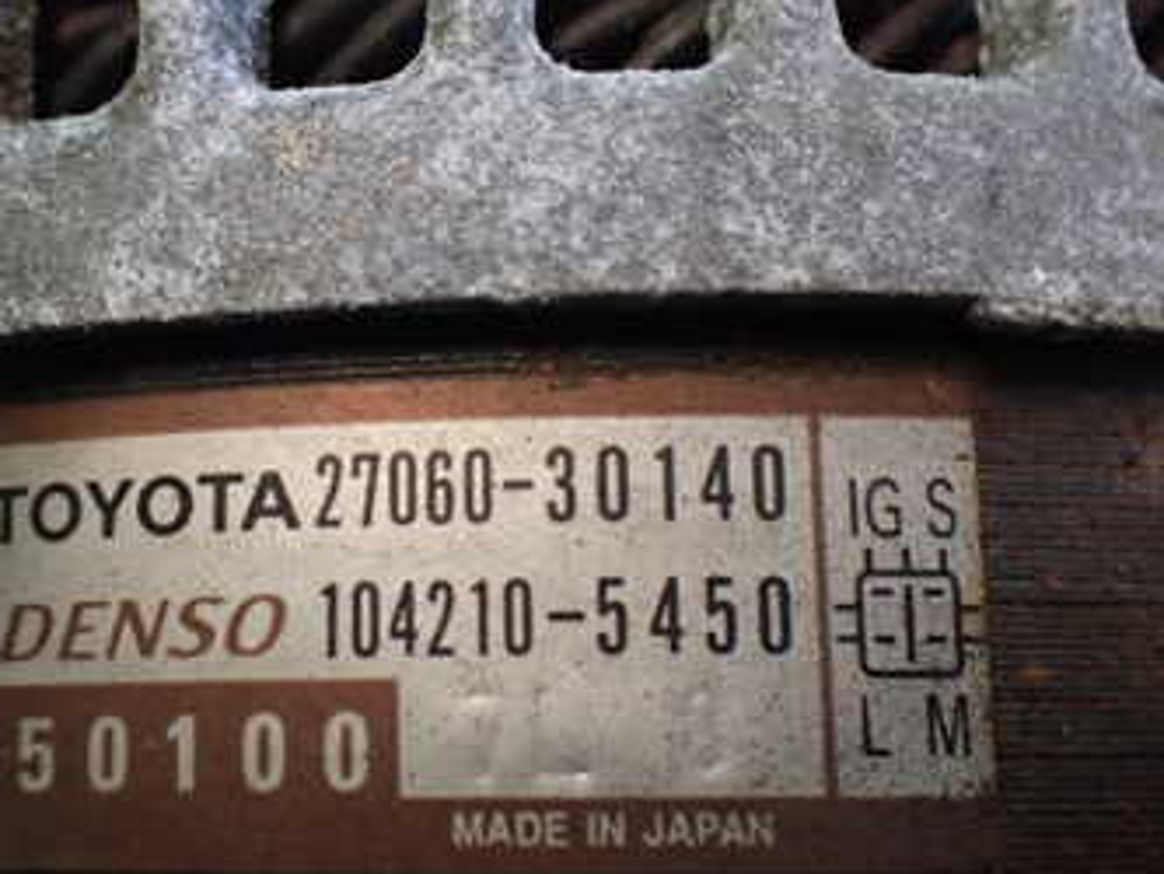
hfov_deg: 35.2
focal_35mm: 54
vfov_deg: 27.0
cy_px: 413
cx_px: 378
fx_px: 1816
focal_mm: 5.4
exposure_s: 1/125
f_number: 2.3
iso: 800
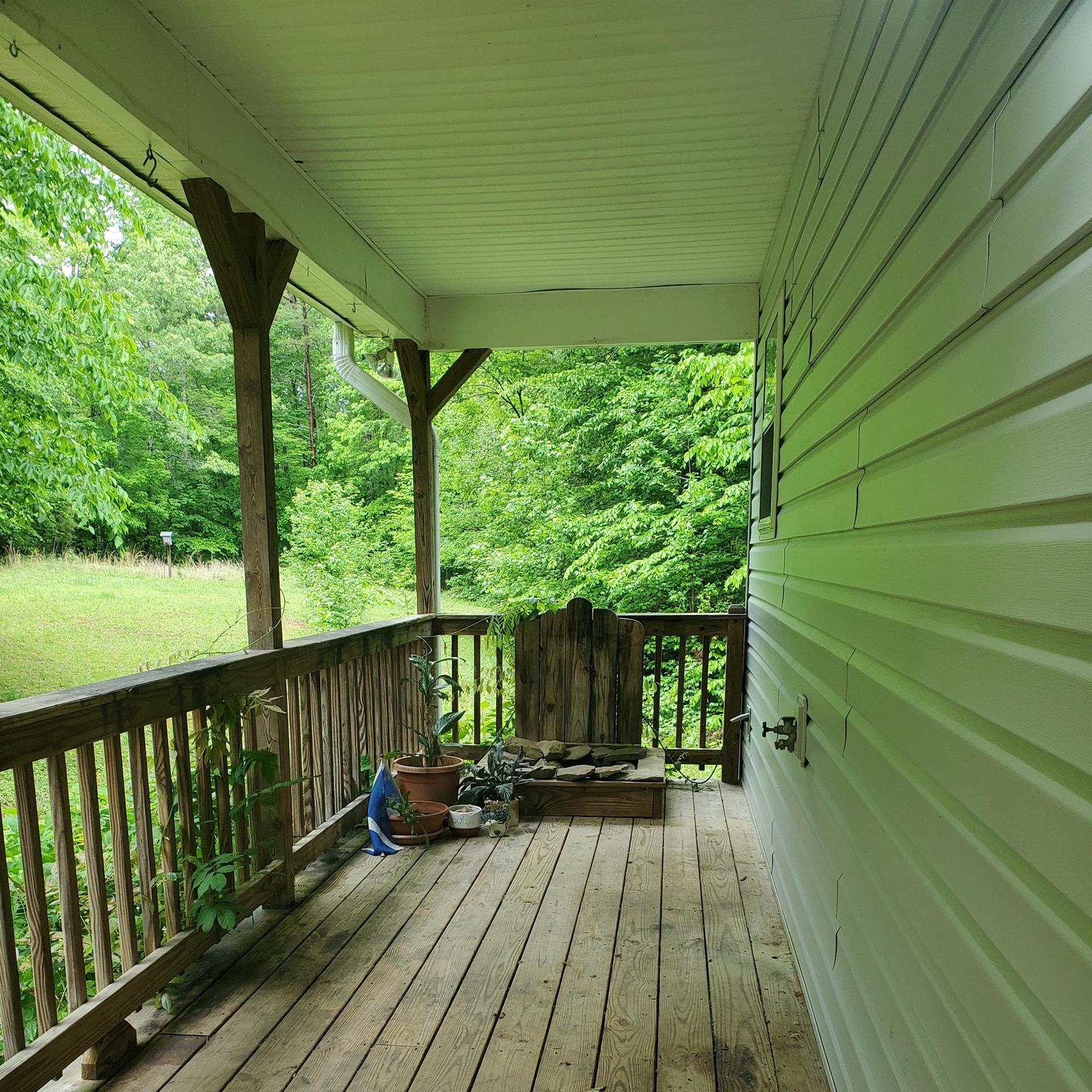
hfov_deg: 52.5
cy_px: 734
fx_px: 1106
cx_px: 540
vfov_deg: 51.5
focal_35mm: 31
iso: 160
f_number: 2.4
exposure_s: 1/120
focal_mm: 4.3
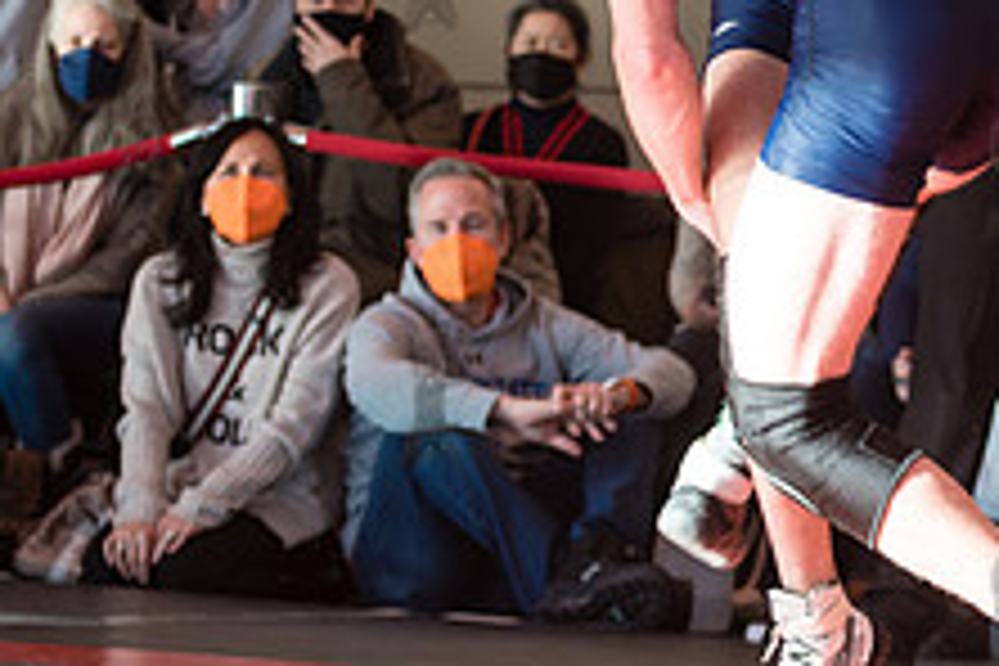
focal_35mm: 209
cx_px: 1008
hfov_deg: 9.8
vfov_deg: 6.6
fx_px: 5799
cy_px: 169
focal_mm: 80
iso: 400
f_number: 4
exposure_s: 1/400
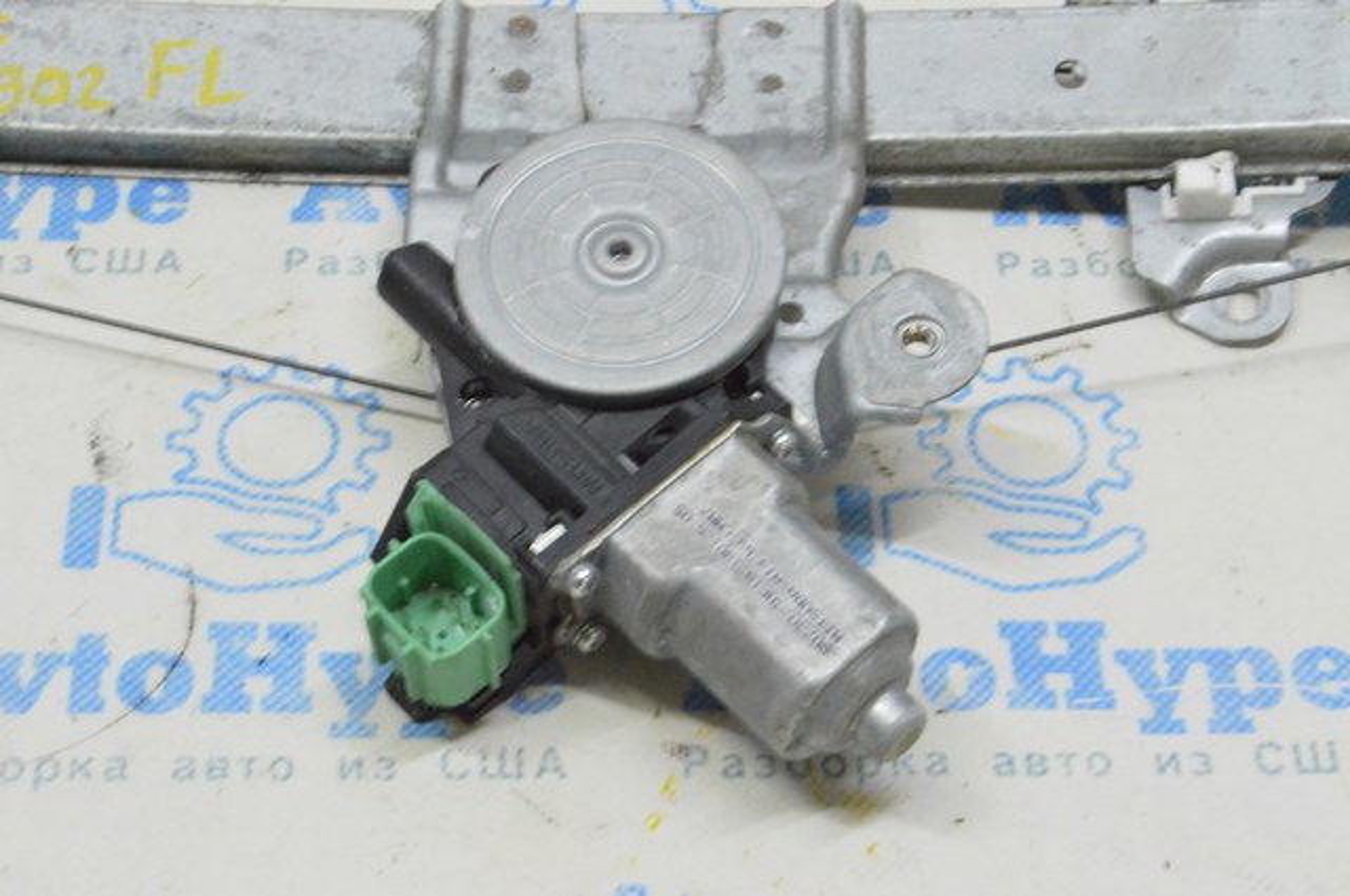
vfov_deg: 17.4
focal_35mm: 78
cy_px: 448
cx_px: 675
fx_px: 2921
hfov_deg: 26.0
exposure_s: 1/20
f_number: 20
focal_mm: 52
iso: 6400
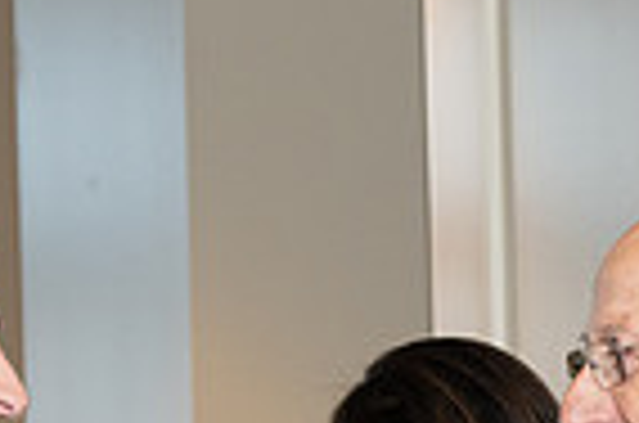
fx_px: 3843
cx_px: 509
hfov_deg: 9.5
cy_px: 889
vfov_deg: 6.1
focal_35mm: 217
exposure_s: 1/100
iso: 800
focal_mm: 48
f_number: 5.6
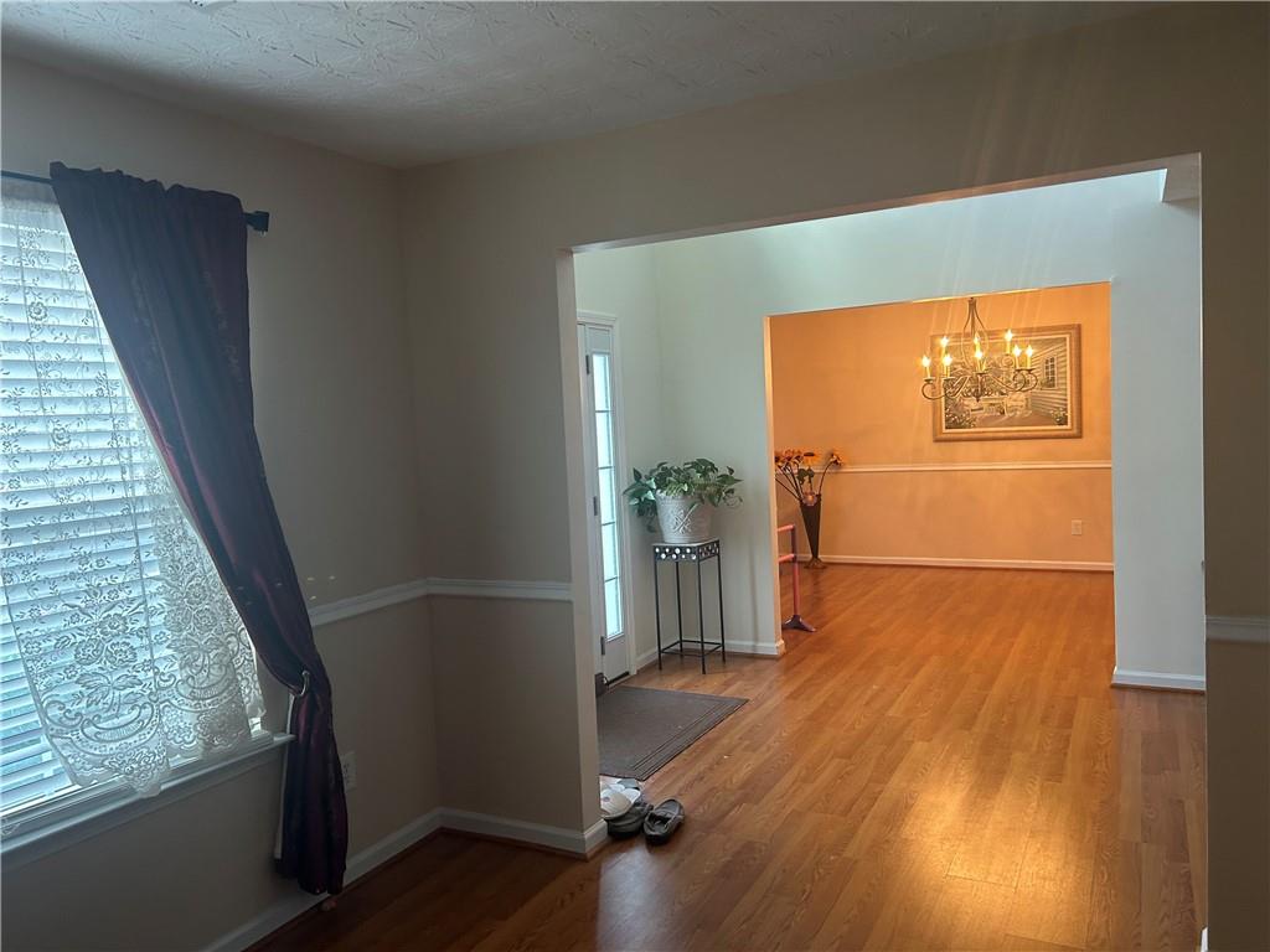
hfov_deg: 67.3
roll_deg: +5.4
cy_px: 476
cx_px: 635
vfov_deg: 53.1
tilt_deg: -0.7
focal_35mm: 26
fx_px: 954
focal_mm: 5.7
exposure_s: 1/60
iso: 160
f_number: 1.5
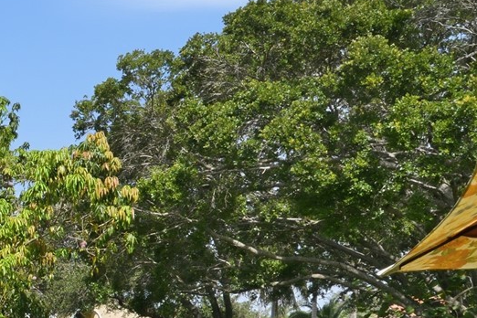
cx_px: -134
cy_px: 328
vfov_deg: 24.6
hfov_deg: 30.6
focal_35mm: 52
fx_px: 689
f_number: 20
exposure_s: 1/100
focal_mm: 16
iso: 320
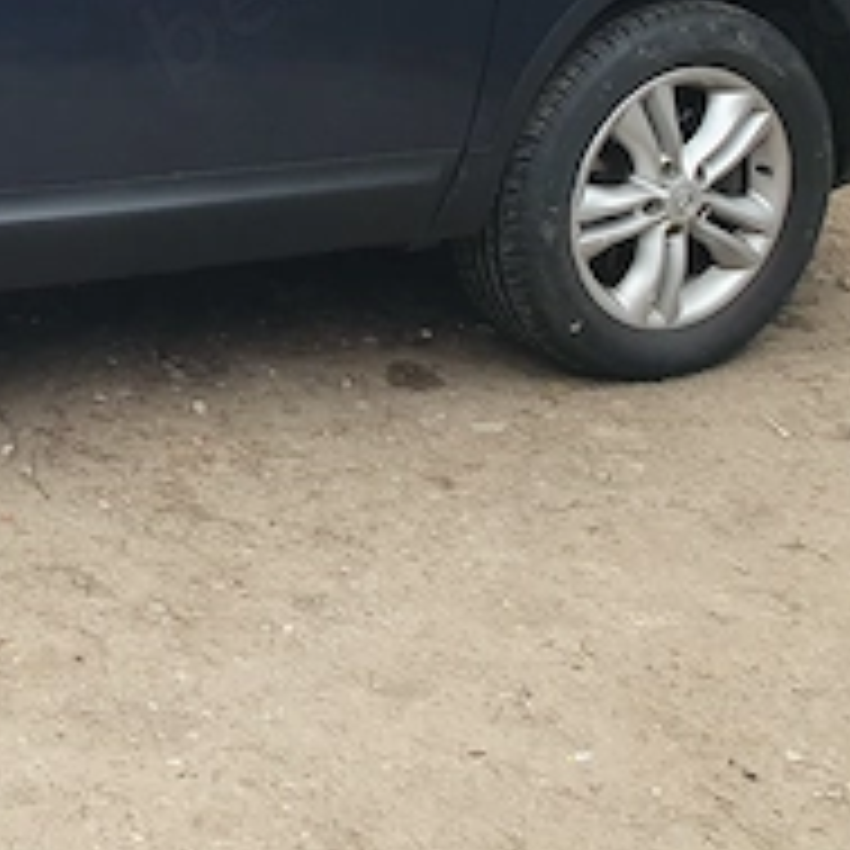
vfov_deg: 22.4
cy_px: -76
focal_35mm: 73
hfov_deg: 20.5
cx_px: -396
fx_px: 2028
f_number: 2.4
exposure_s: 1/100
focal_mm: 4.32
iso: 125
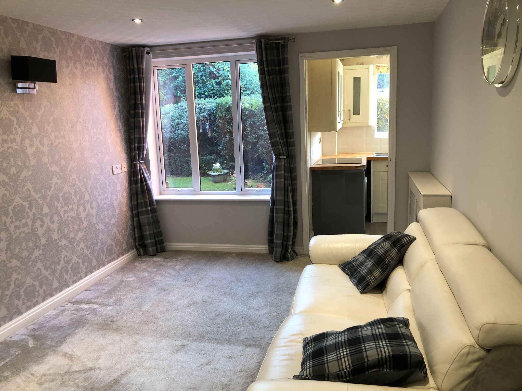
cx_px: 261
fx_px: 422
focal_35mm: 28
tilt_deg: -11.4
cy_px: 196
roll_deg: +1.6
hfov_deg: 63.4
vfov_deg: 49.7
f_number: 1.8
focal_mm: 3.99
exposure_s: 1/25
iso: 40
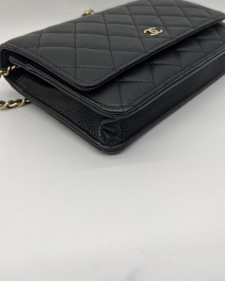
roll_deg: -0.7
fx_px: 308
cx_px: 116
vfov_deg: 48.1
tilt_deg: -30.9
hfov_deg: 40.1
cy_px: 89
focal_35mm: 37
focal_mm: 5.7
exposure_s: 1/158
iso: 40
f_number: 1.5
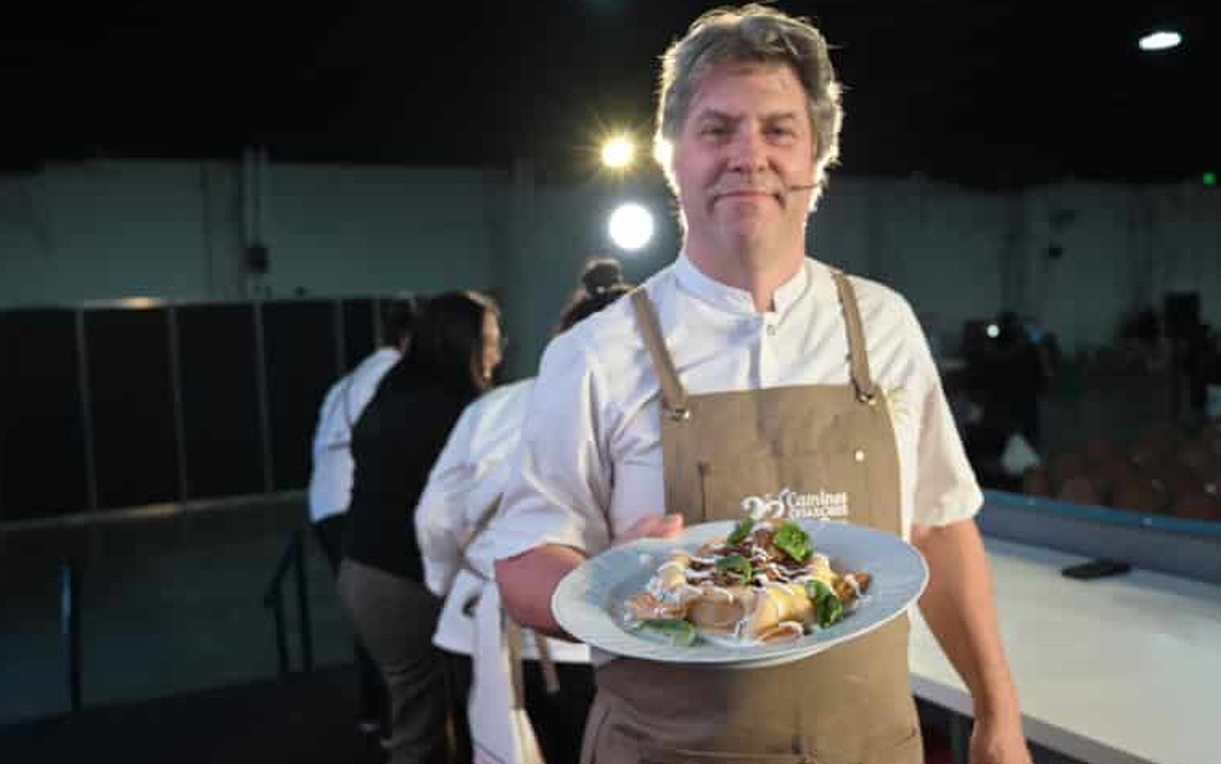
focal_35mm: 34
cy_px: 401
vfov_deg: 37.3
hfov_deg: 56.7
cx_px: 611
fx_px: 1132
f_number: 4
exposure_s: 1/160
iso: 1000
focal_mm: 33
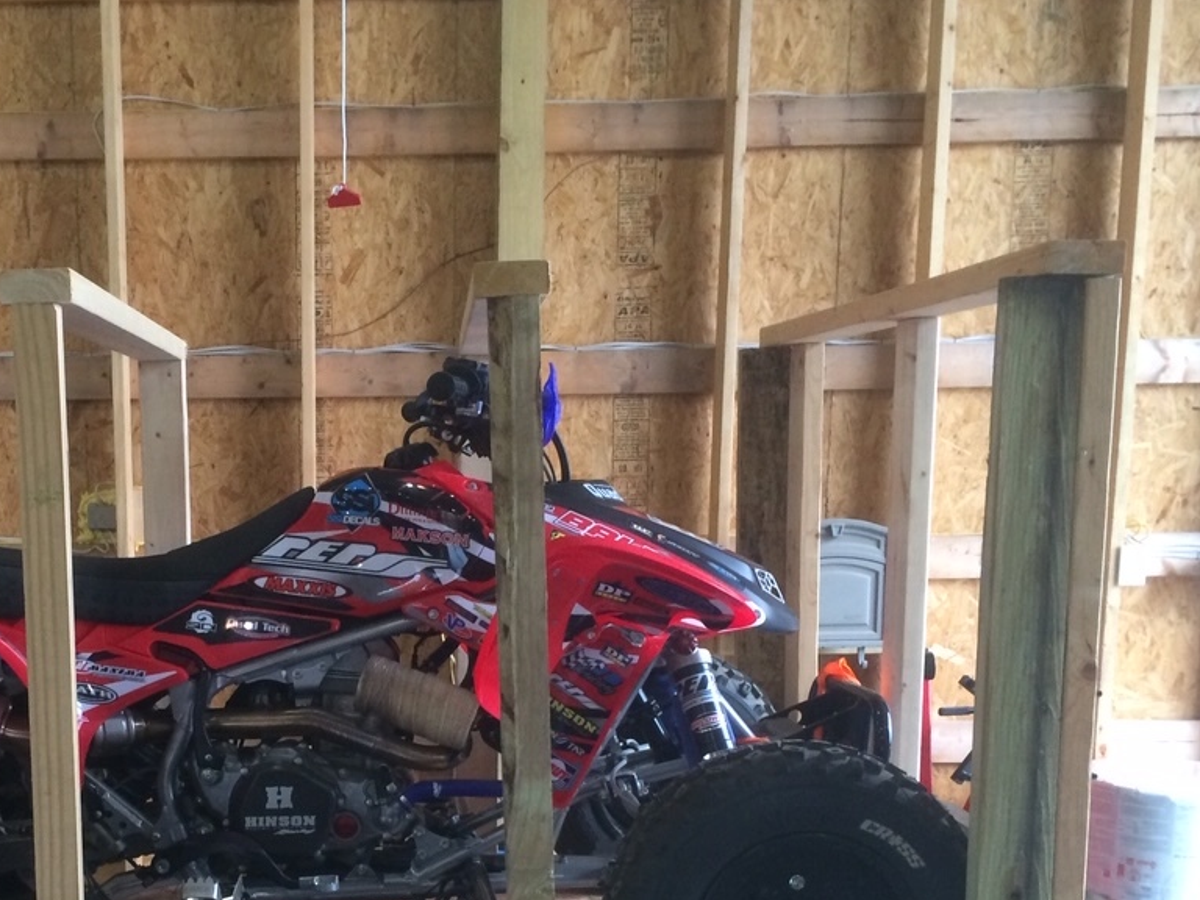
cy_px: 744
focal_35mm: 50
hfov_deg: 37.3
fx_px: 1733
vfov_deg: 28.4
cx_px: 302
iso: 200
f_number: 2.2
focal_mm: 4.12
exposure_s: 1/30
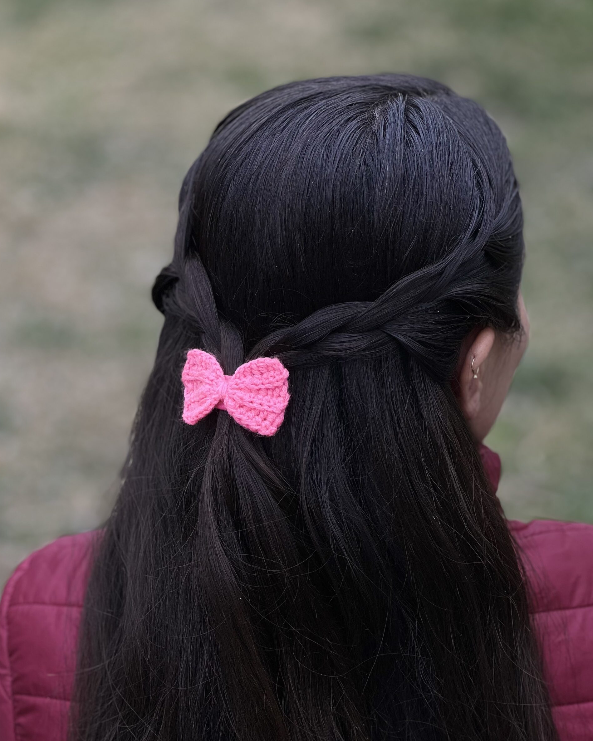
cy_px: 352
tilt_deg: -23.0
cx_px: 295
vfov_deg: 23.6
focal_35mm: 81
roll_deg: +0.5
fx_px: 1777
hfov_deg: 18.9
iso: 25
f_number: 2.8
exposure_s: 1/181
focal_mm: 9
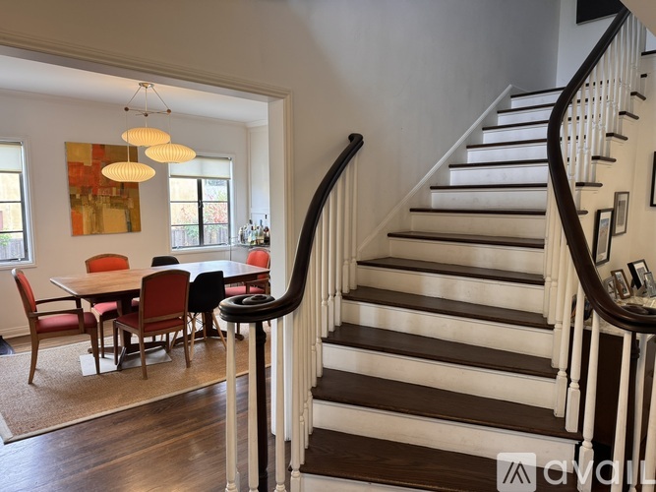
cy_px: 246
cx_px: 328
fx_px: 455
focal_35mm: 24
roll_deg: -0.4
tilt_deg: -6.4
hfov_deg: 71.6
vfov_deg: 56.8
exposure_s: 1/60
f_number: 1.78
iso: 125
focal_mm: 6.76
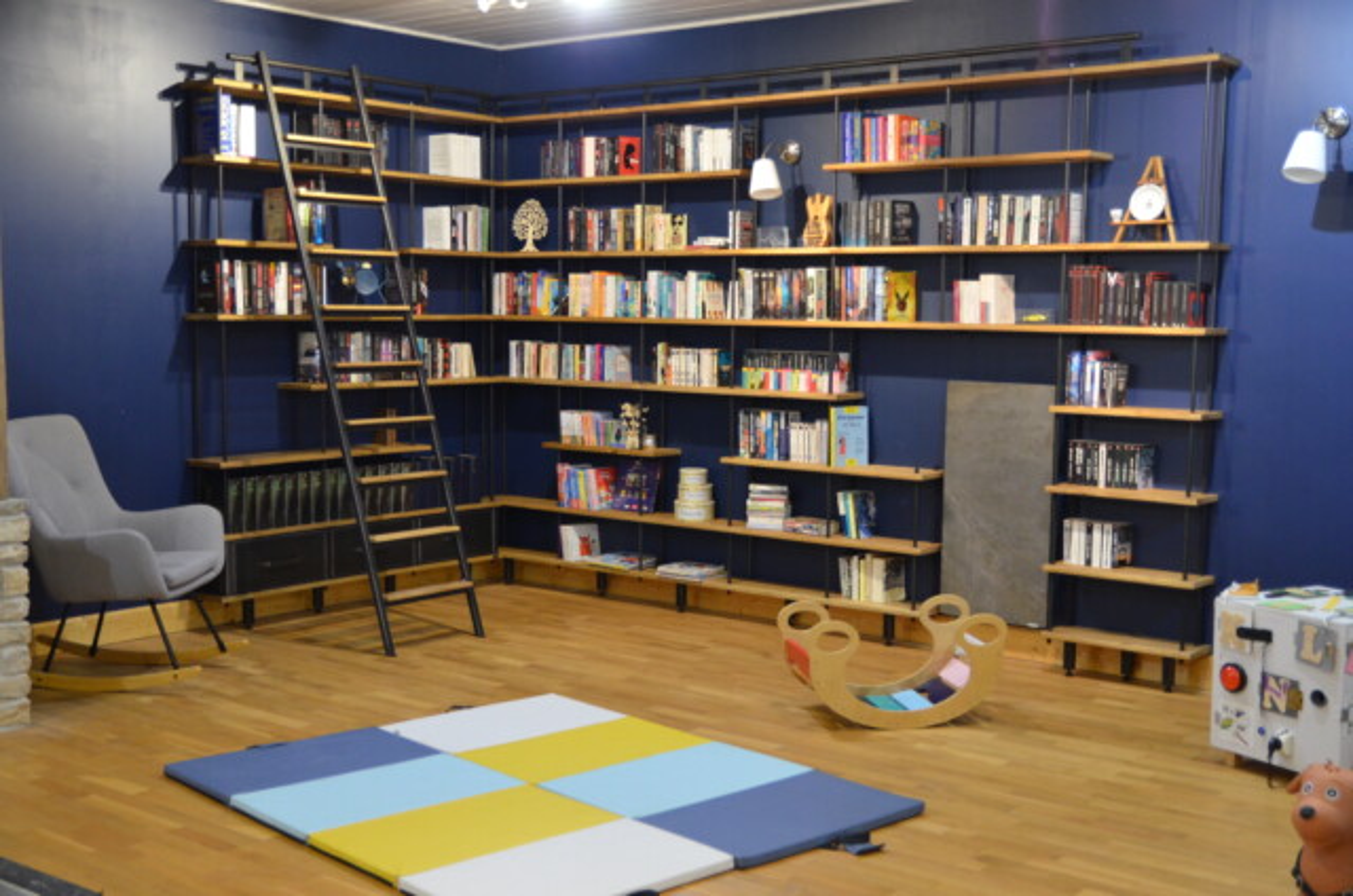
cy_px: 448
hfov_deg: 45.0
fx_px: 1632
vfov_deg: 30.7
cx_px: 676
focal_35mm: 44
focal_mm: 29
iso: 1600
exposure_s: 1/30
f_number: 2.8
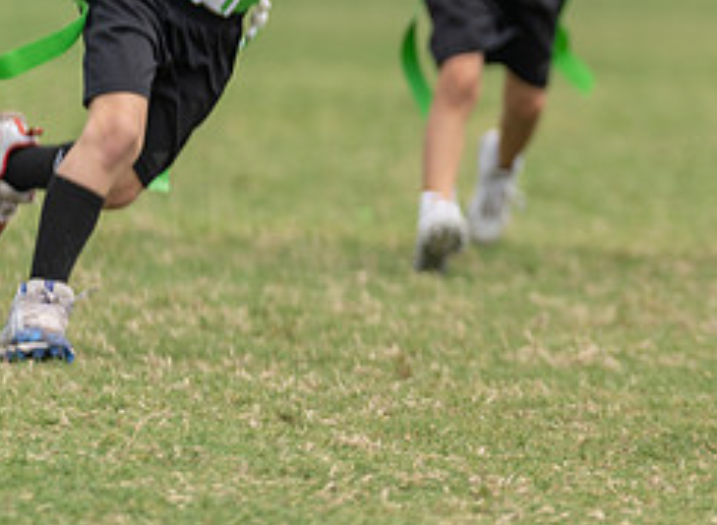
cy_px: 99
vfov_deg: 3.1
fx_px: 9551
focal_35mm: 465
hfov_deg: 4.3
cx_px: 938
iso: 100
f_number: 2.8
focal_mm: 158
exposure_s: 1/1250
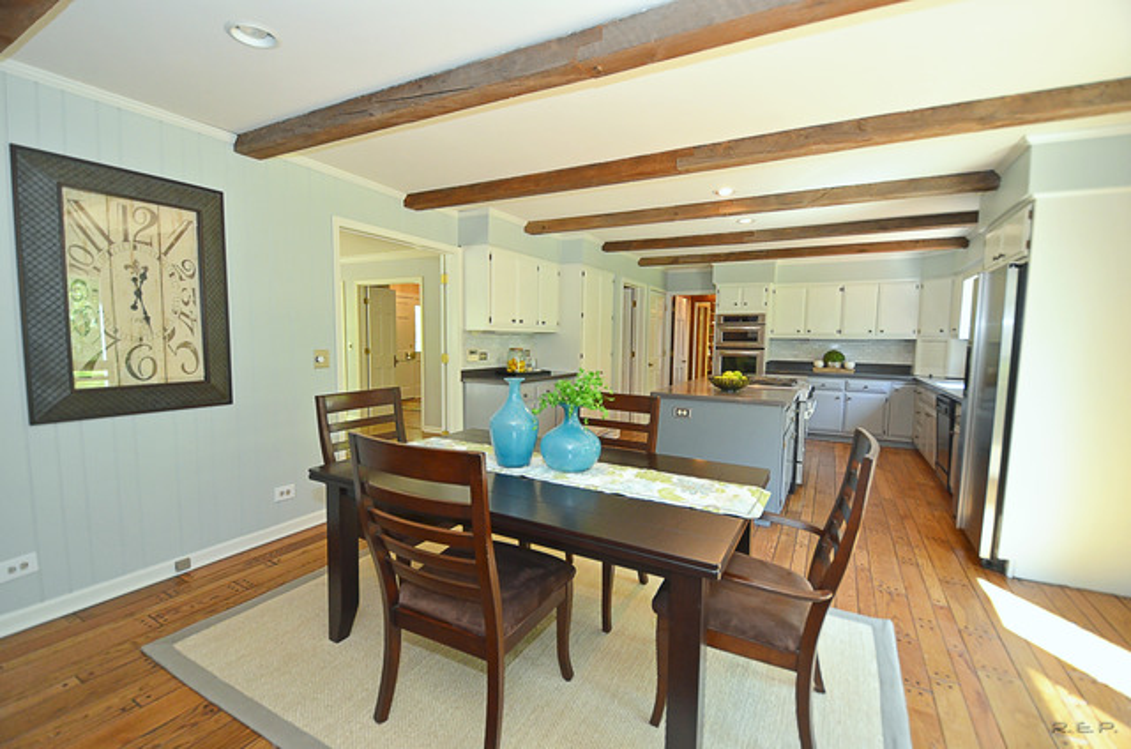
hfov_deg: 100.5
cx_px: 566
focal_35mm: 15
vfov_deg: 77.1
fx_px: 470
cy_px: 374
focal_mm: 10
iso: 800
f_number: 4
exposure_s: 1/80
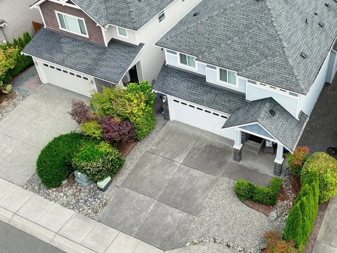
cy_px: 82
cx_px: 246
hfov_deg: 43.6
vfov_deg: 34.0
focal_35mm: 42
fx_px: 409
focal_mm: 12.3
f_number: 2.8
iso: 100
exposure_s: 1/400
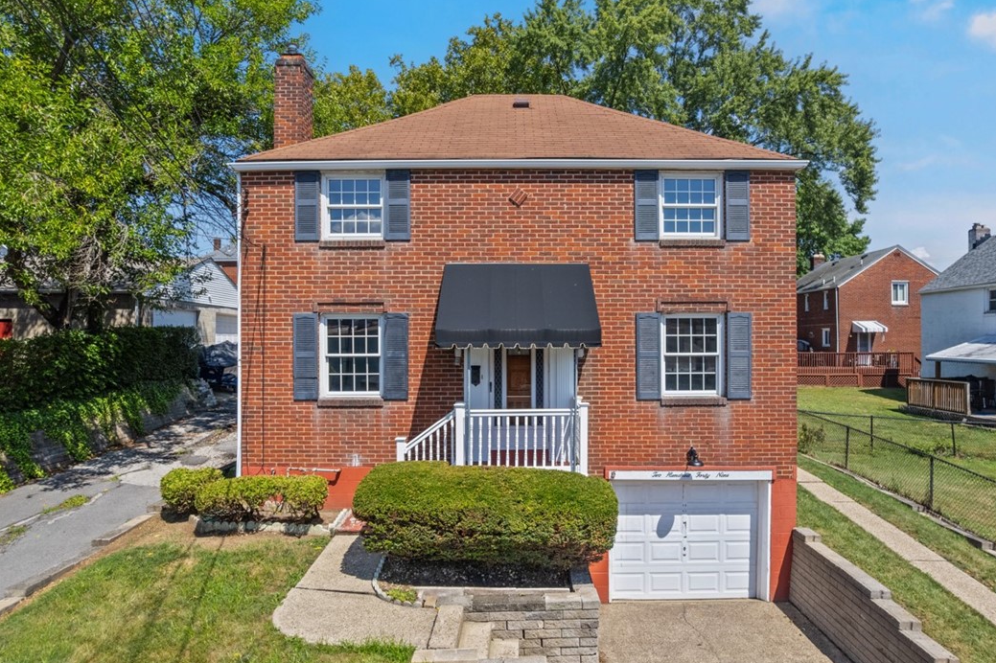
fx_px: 636
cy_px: 341
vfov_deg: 55.1
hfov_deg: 76.1
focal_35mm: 23
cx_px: 519
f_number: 2.8
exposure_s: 1/2000
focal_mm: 8.38
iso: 150
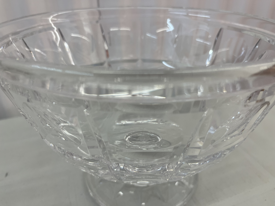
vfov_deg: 53.1
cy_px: 103
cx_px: 138
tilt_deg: -29.0
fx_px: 207
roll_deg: -0.7
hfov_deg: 67.3
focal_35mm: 26
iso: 50
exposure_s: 1/110
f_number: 1.6
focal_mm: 5.1
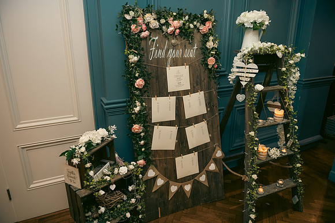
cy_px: 112
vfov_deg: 53.2
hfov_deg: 73.7
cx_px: 168
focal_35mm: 24
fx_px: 223
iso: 640
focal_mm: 24
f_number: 3.5
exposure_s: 1/160
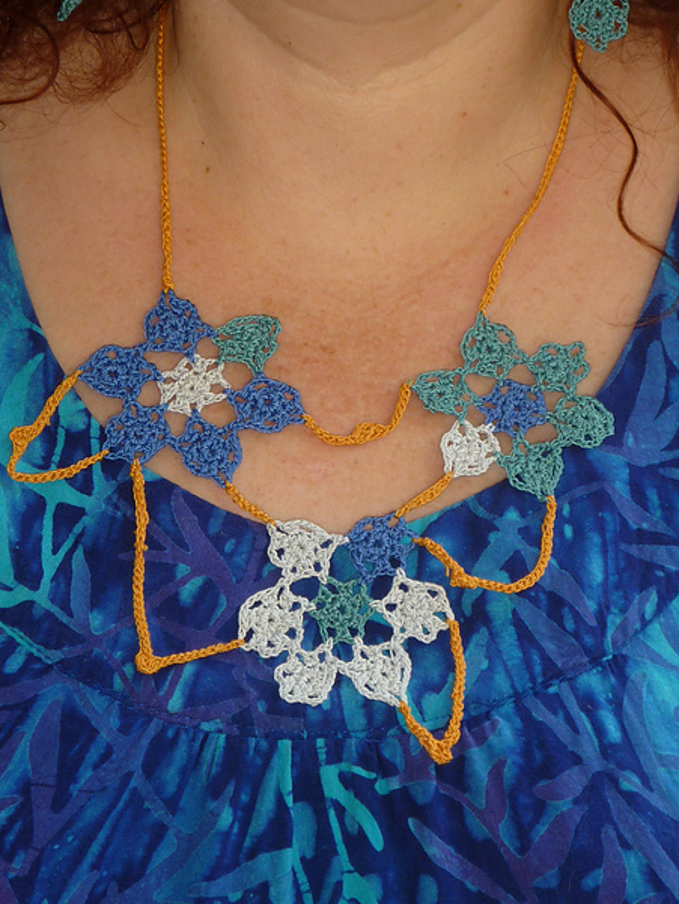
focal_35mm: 148
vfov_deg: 13.3
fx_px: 3869
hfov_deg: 10.0
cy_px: 466
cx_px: 351
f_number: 4.3
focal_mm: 15.8
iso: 100
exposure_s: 1/40
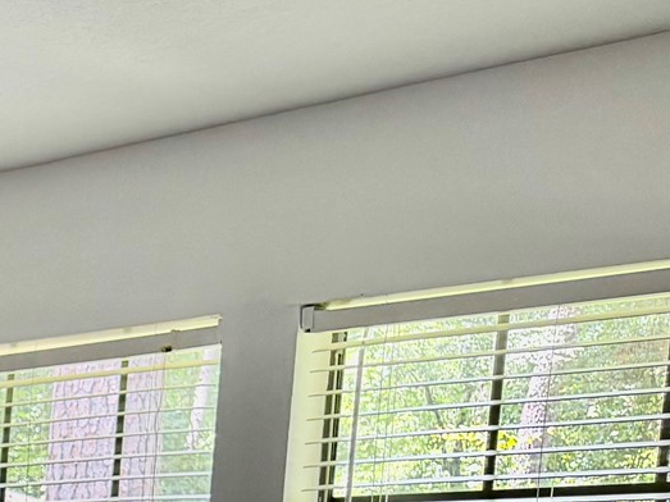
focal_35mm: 94
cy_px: 845
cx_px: -638
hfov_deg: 16.4
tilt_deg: -4.3
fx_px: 1819
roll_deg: -1.7
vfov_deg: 14.2
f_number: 1.78
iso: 200
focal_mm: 6.76
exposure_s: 1/120
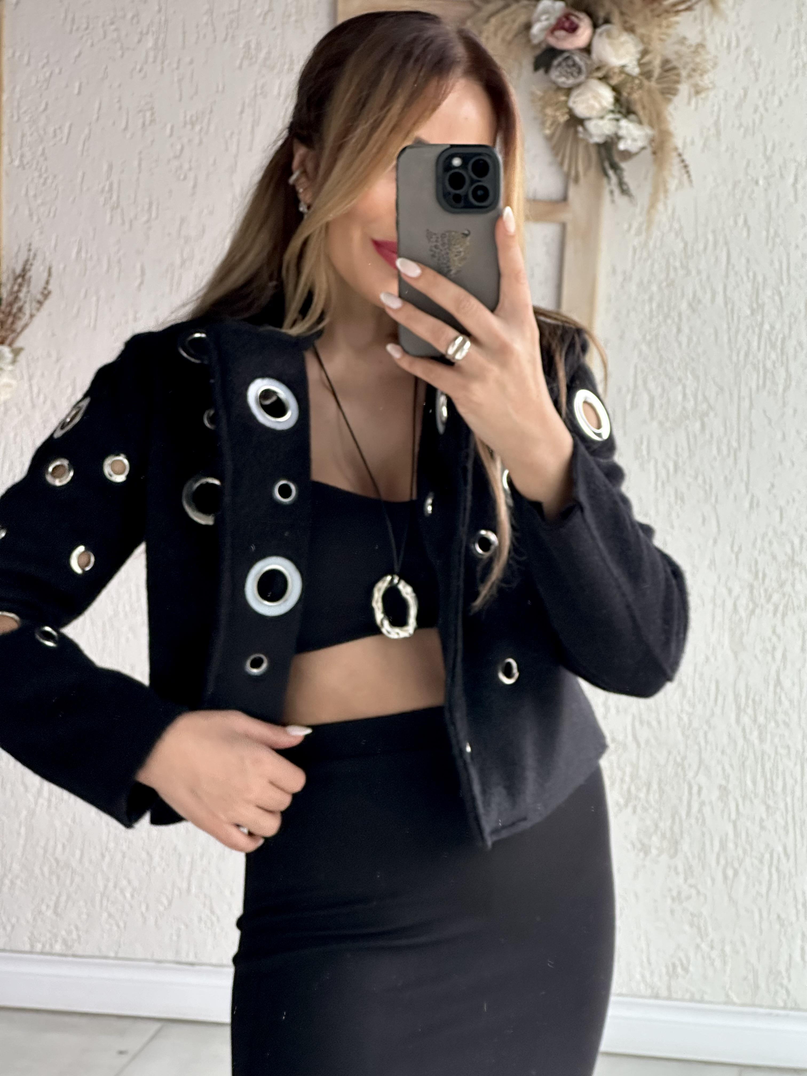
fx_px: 2393
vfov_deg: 25.3
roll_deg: -1.6
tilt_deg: -13.1
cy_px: 538
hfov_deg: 19.1
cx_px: 404
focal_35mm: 77
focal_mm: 9
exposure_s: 1/61
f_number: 2.8
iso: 200
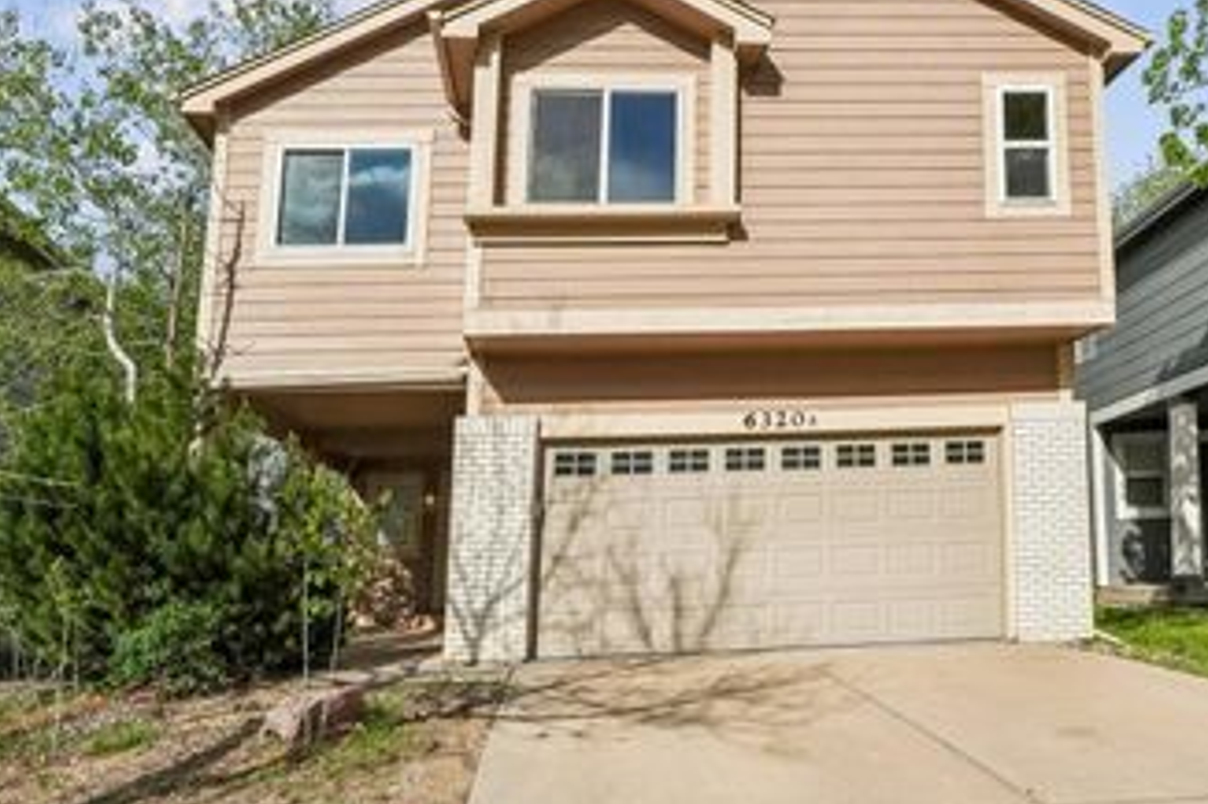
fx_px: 771
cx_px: 619
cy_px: 391
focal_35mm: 23
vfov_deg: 55.1
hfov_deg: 76.1
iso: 640
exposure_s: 1/2500
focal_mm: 10
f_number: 9
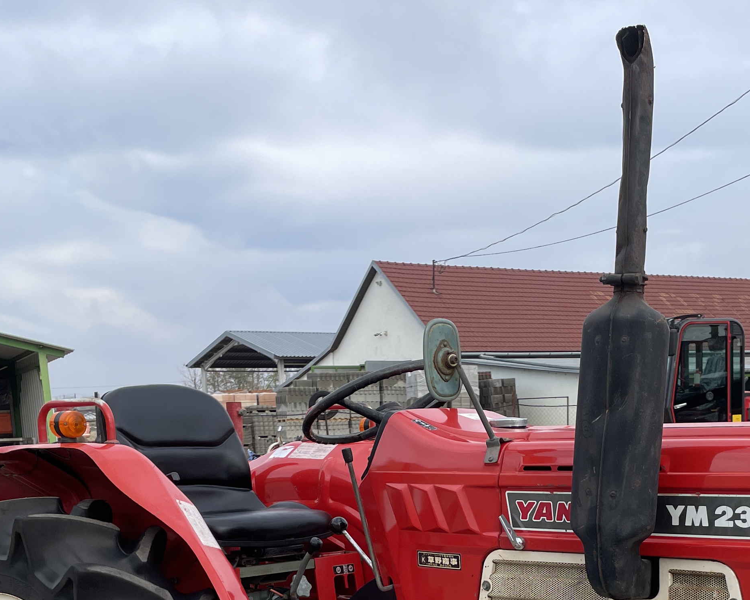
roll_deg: +1.5
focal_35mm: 55
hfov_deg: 33.8
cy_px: 596
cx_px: 499
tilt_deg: -9.0
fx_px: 1221
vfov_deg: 26.2
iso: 32
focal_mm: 4.2
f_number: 1.6
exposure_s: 1/1208
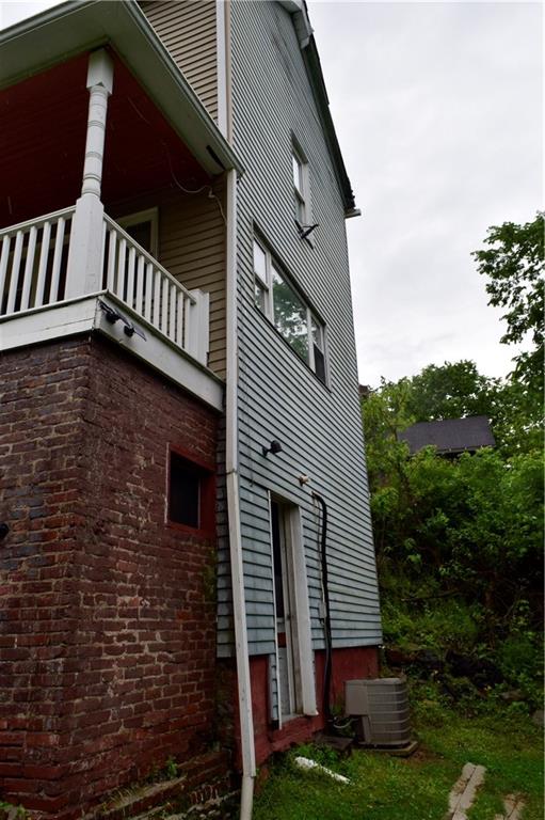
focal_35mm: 27
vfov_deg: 67.4
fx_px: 614
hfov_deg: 47.9
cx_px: 272
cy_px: 410
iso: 400
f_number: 10
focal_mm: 18
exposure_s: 1/250
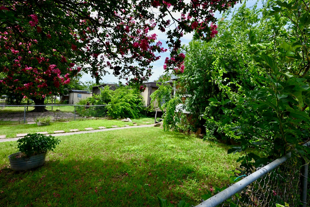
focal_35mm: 19
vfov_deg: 64.6
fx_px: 164
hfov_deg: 86.9
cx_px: 161
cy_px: 102
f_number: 6.3
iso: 100
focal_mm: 12
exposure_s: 1/320
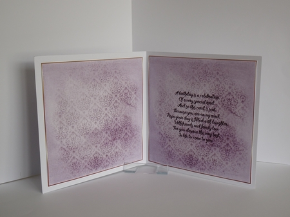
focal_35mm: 44
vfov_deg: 32.8
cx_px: 145
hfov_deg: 43.0
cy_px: 108
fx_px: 368
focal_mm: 7.58
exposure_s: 1/50
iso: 80
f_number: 4.5
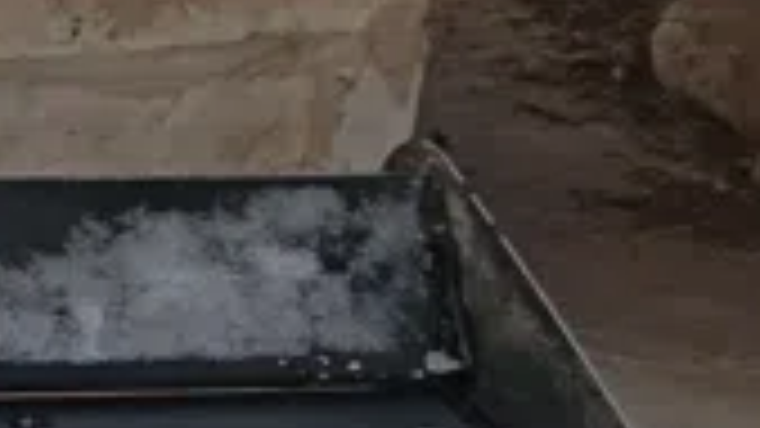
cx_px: -1286
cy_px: 692
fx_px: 3587
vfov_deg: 6.7
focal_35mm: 178
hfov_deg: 10.0
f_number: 1.8
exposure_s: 1/799
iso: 100
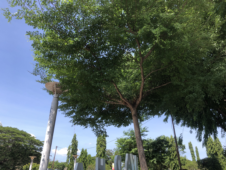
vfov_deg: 49.7
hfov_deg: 63.4
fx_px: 183
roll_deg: +1.8
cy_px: 85
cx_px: 113
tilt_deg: +28.8
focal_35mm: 28
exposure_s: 1/762
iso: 20
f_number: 1.8
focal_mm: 4
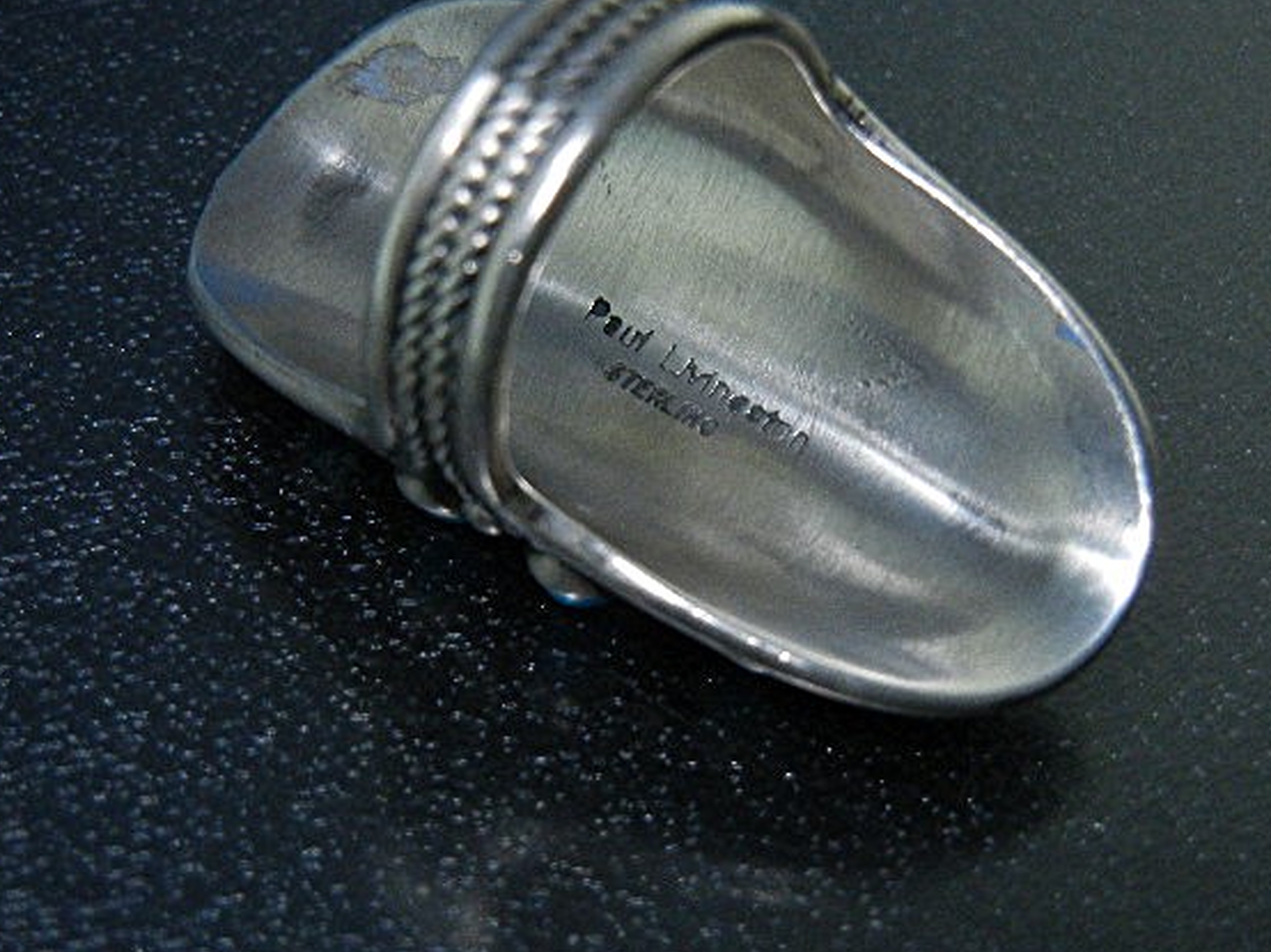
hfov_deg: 22.0
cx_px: 663
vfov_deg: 16.6
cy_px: 450
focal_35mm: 89
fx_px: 3266
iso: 551
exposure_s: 1/30
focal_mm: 13.9
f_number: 8.6
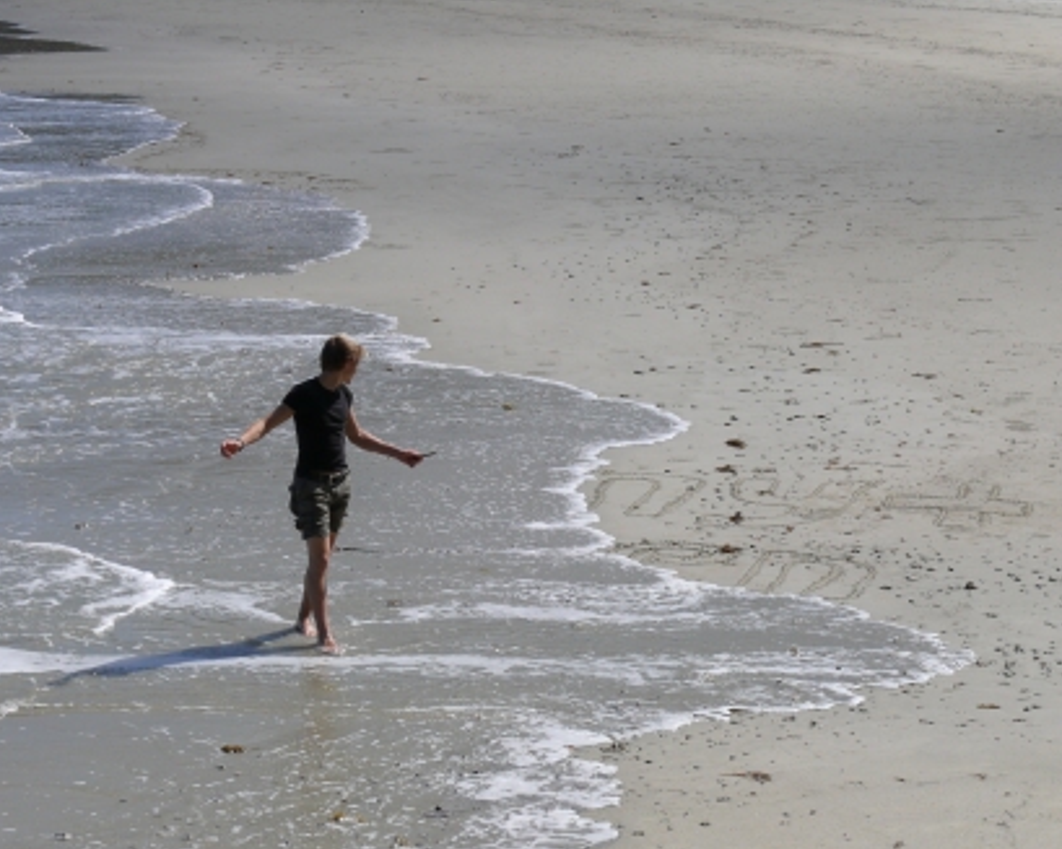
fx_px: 3268
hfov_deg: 18.5
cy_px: 426
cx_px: 563
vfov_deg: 14.8
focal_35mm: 104
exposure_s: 1/500
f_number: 7.1
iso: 100
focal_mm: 21
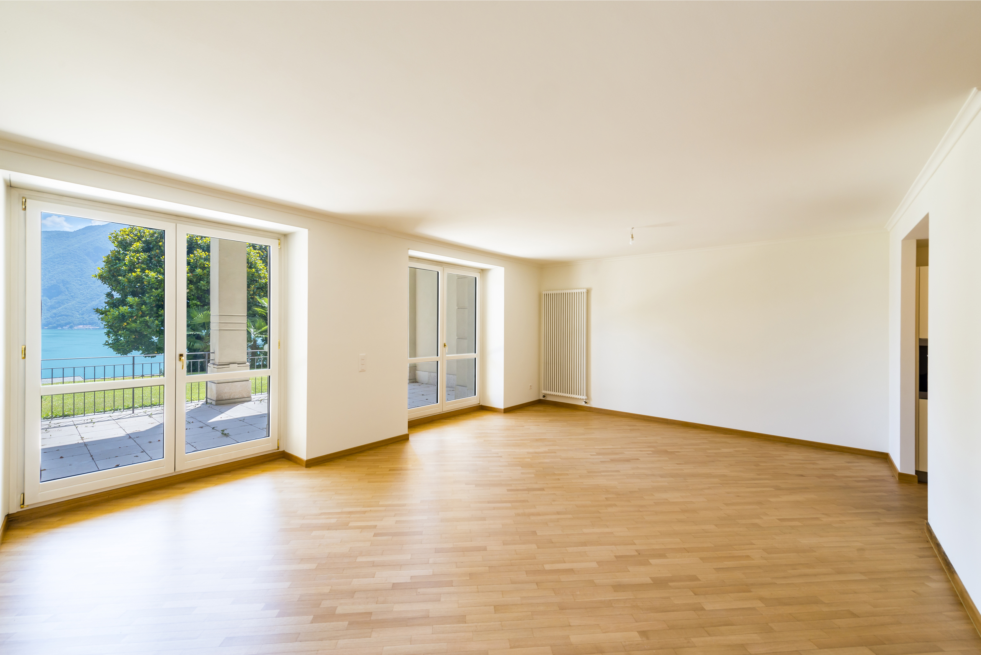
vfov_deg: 81.3
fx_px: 382
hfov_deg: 104.2
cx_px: 490
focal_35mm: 14
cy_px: 328
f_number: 8
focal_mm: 14
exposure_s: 1/15
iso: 200
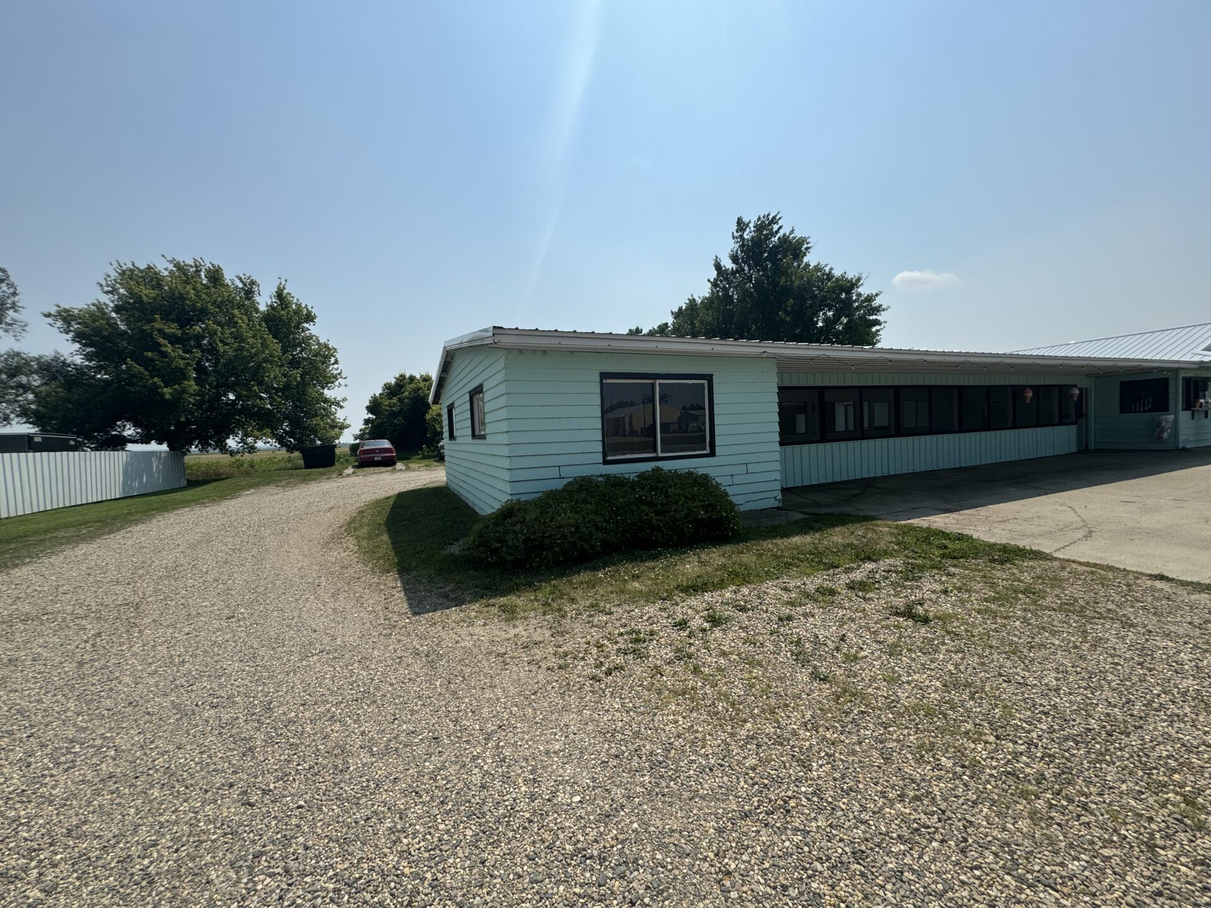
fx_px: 490
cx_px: 606
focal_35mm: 14
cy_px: 454
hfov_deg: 102.1
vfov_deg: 85.7
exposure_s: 1/2770
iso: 50
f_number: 2.2
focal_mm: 2.22
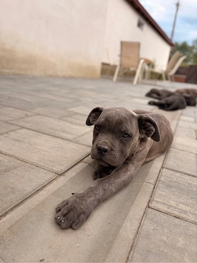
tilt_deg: -16.9
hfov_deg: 53.1
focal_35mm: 26
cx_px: 98
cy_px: 132
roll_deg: -6.2
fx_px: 197
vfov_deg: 67.3
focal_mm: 5.96
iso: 50
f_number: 1.6
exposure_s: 1/739
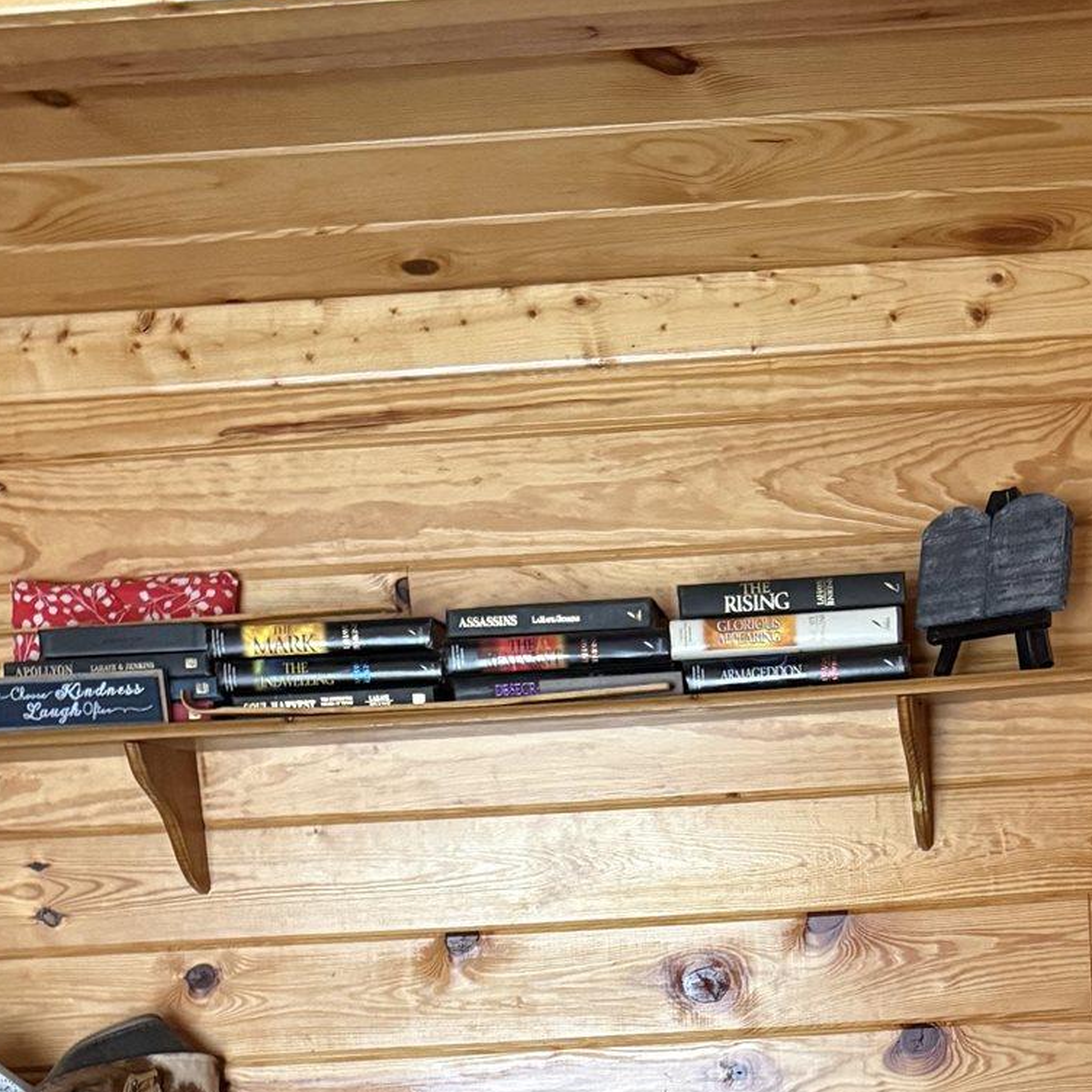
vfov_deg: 24.2
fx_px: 2320
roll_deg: +2.7
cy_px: 1288
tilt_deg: -8.0
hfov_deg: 26.2
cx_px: 820
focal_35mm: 65
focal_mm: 6.76
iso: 800
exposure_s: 1/60
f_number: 1.78
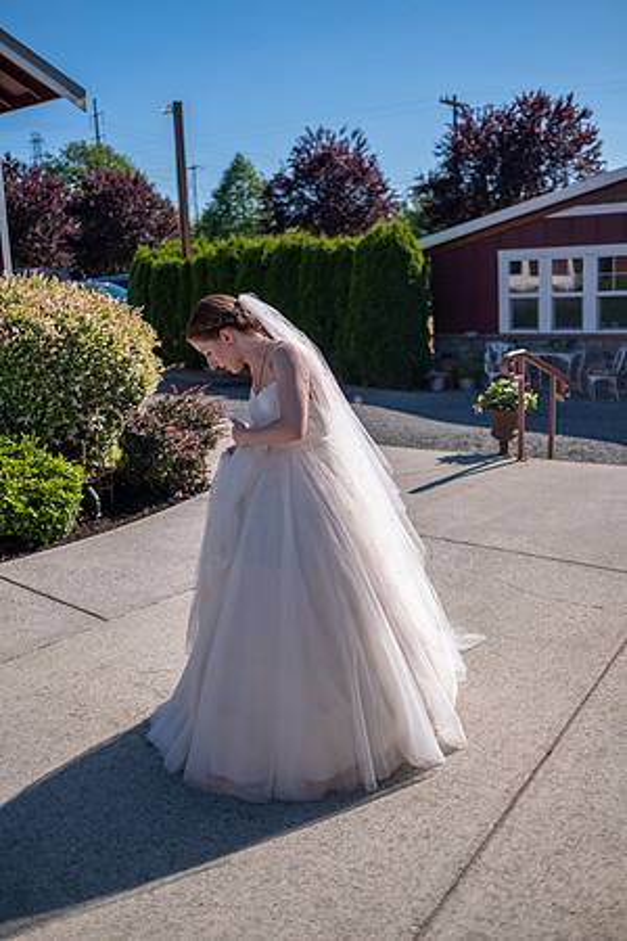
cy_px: 470
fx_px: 914
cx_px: 314
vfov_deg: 54.4
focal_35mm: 35
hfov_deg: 37.9
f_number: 1.4
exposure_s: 1/20000
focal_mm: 23
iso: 400
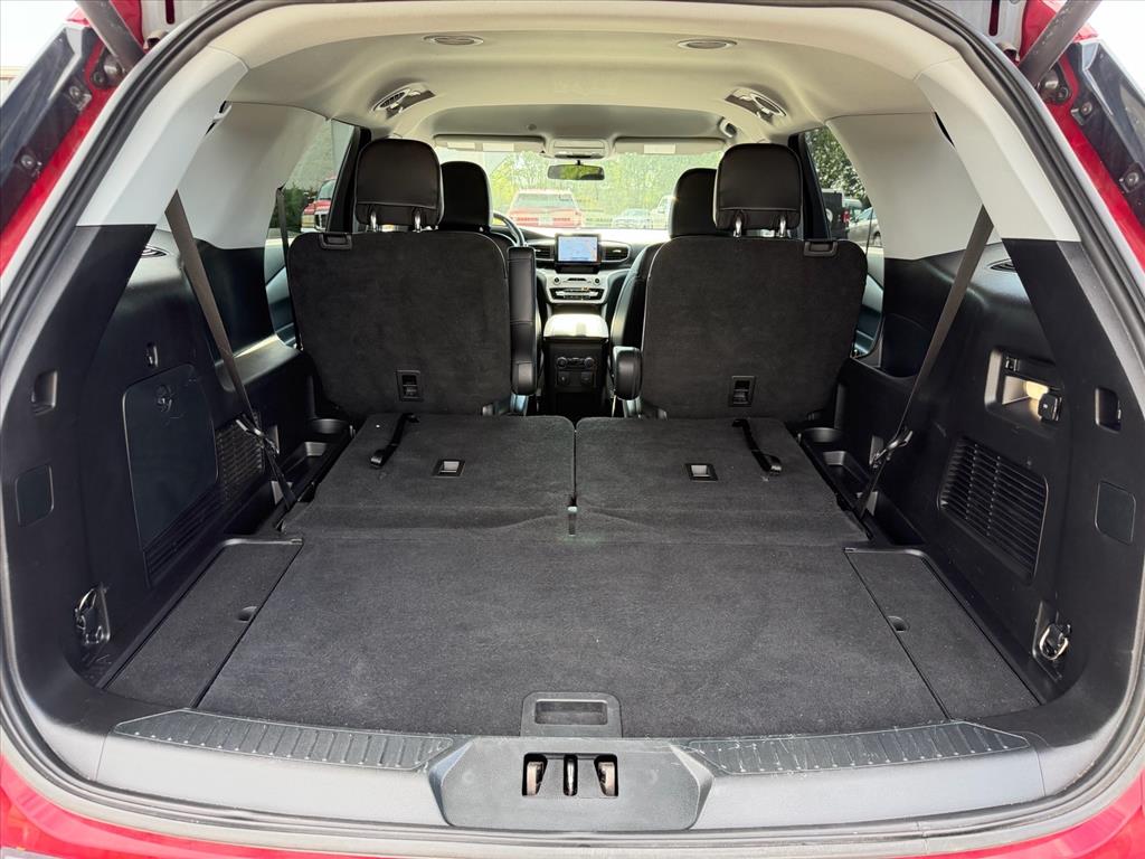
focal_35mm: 24
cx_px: 572
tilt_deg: -14.9
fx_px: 794
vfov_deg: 56.8
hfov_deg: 71.6
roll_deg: +0.3
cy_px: 430
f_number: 1.78
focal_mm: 6.76
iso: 200
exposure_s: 1/234
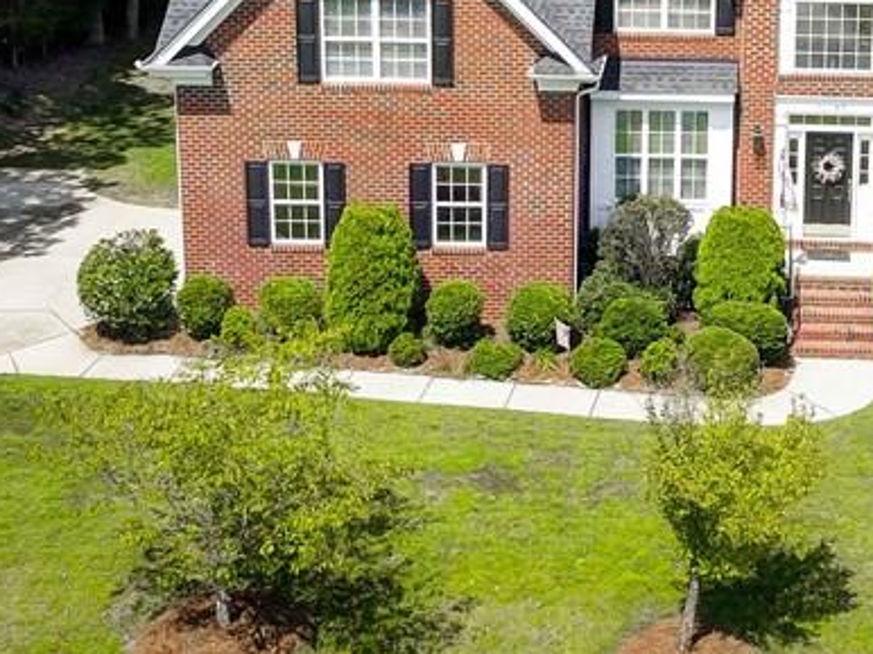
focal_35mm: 69
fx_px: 1739
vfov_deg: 20.6
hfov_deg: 27.6
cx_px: 712
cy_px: 8
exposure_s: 1/800
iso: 100
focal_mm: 4.7
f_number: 2.2
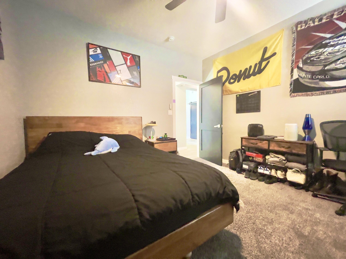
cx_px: 173
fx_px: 130
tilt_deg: -3.0
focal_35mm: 13
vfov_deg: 89.9
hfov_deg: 106.2
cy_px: 130
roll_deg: +0.2
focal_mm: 1.54
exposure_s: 1/60
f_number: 2.4
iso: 1000
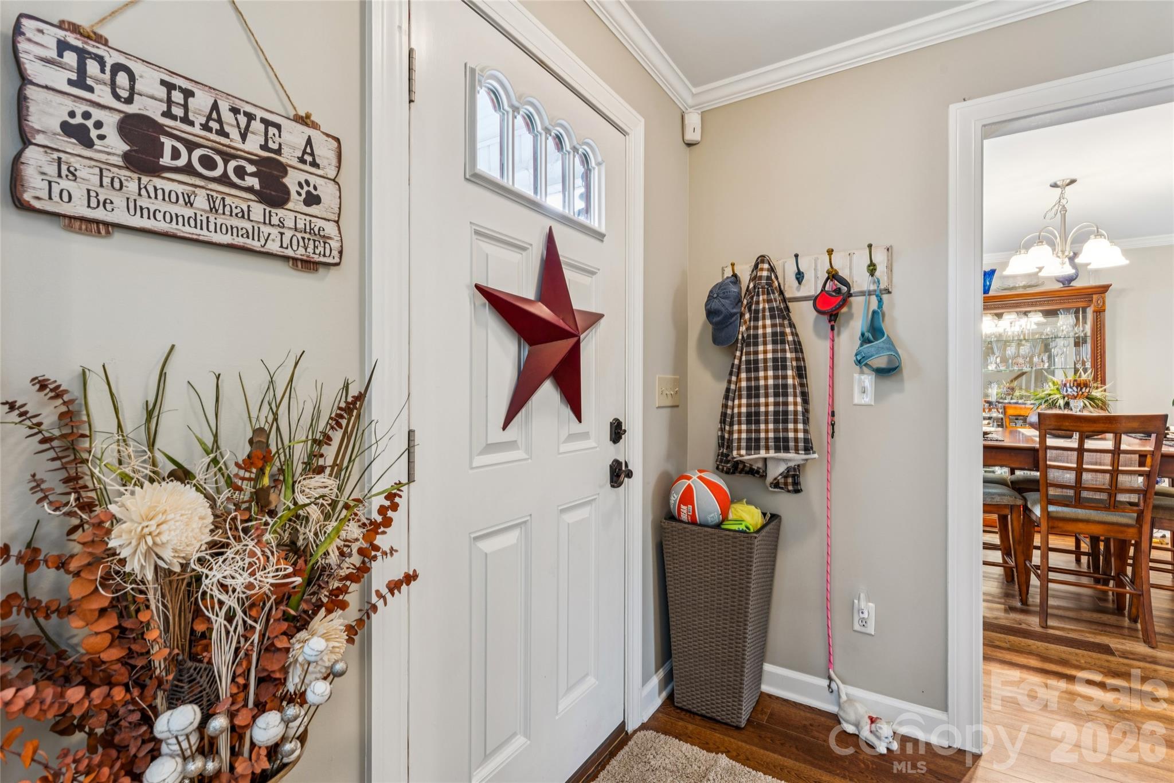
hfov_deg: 95.3
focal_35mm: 16
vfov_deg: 72.4
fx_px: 535
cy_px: 392
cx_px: 587
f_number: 11
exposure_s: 3.2
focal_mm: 16.4
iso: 100
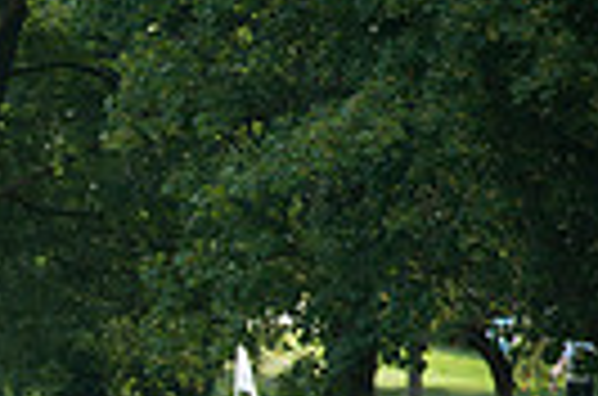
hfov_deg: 1.6
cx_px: -692
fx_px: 21692
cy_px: 693
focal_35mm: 1309
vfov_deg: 1.0
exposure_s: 1/1250
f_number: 4
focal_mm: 300
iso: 400
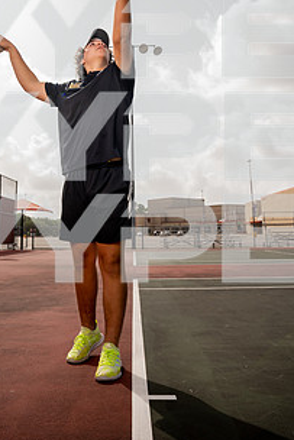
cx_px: 107
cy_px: 138
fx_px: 489
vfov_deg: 47.4
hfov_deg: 33.2
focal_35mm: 40
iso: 50
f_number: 6.3
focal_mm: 27
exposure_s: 1/250
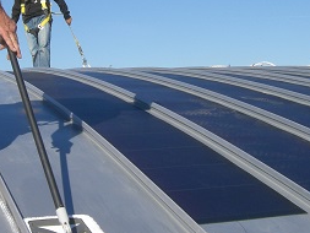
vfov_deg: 17.4
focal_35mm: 84
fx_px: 753
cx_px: 123
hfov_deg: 23.2
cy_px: 38
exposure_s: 1/640
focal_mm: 6.2
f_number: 4.3
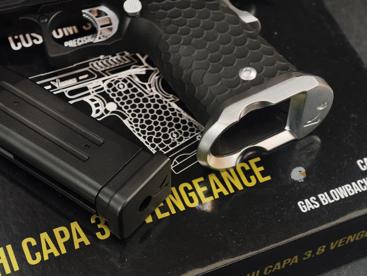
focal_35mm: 85
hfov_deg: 23.0
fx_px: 903
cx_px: 184
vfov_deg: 17.4
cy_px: 138
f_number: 2.67
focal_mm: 22.48
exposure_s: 1/30
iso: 915
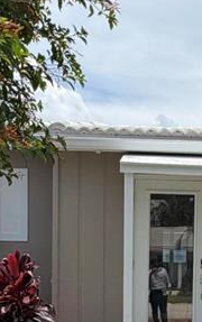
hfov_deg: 20.5
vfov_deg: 31.5
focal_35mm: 62
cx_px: 186
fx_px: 545
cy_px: 285
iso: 20
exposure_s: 1/1368
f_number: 2.2
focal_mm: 2.22
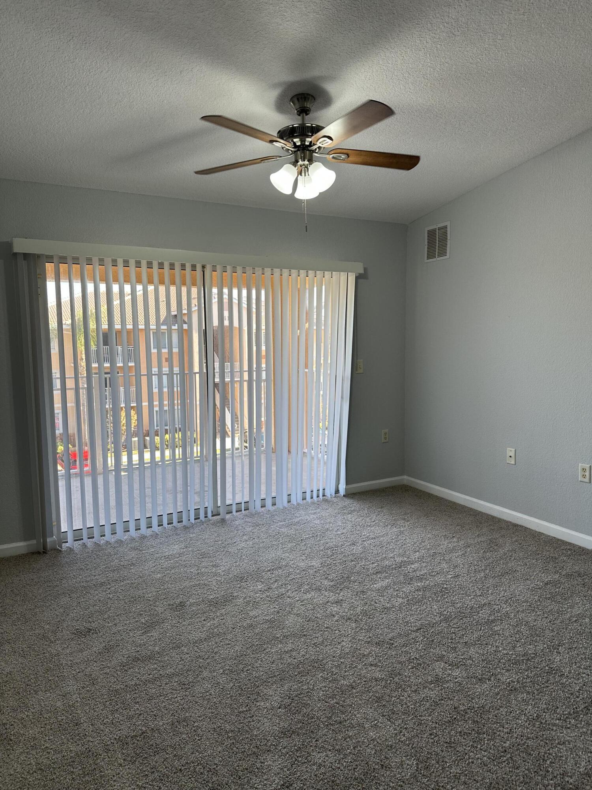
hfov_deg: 56.8
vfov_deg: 71.6
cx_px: 296
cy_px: 395
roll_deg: +0.3
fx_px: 547
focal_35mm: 24
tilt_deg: -5.8
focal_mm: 6.86
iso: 64
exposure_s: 1/181
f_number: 1.78
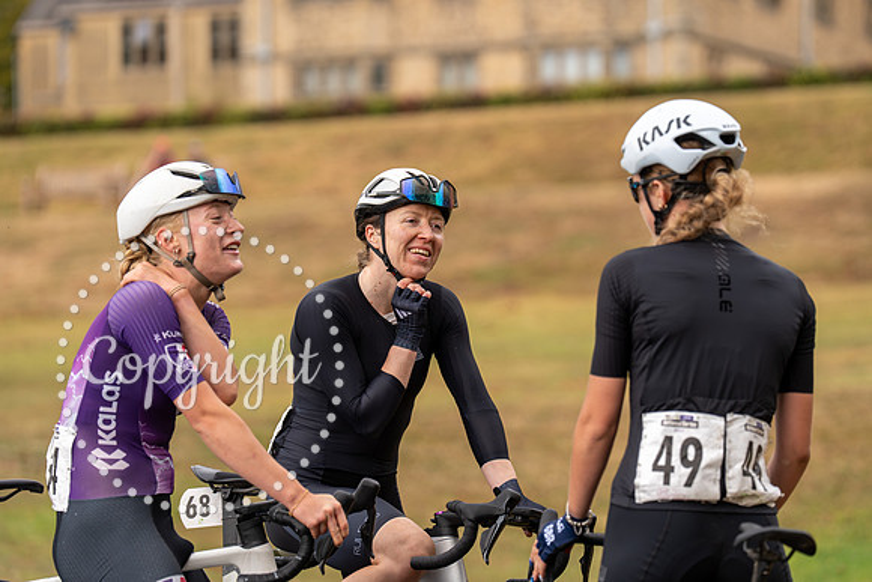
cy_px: 291
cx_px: 436
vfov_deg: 8.9
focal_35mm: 154
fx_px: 3731
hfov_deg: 13.3
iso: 250
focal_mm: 154
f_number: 3.5
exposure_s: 1/1000
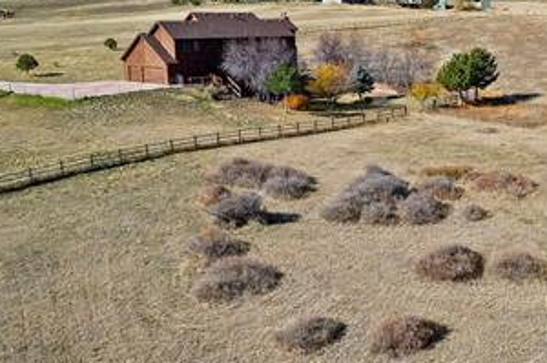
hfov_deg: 39.9
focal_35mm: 47
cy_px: 177
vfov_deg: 28.6
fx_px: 713
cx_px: 454
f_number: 2.8
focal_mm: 8.38
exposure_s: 1/1250
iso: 100
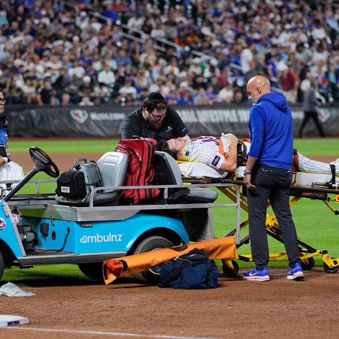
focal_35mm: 256
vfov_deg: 6.8
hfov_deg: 6.8
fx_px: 2836
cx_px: 161
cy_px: 170
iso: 800
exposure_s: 1/500
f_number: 4
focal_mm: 200
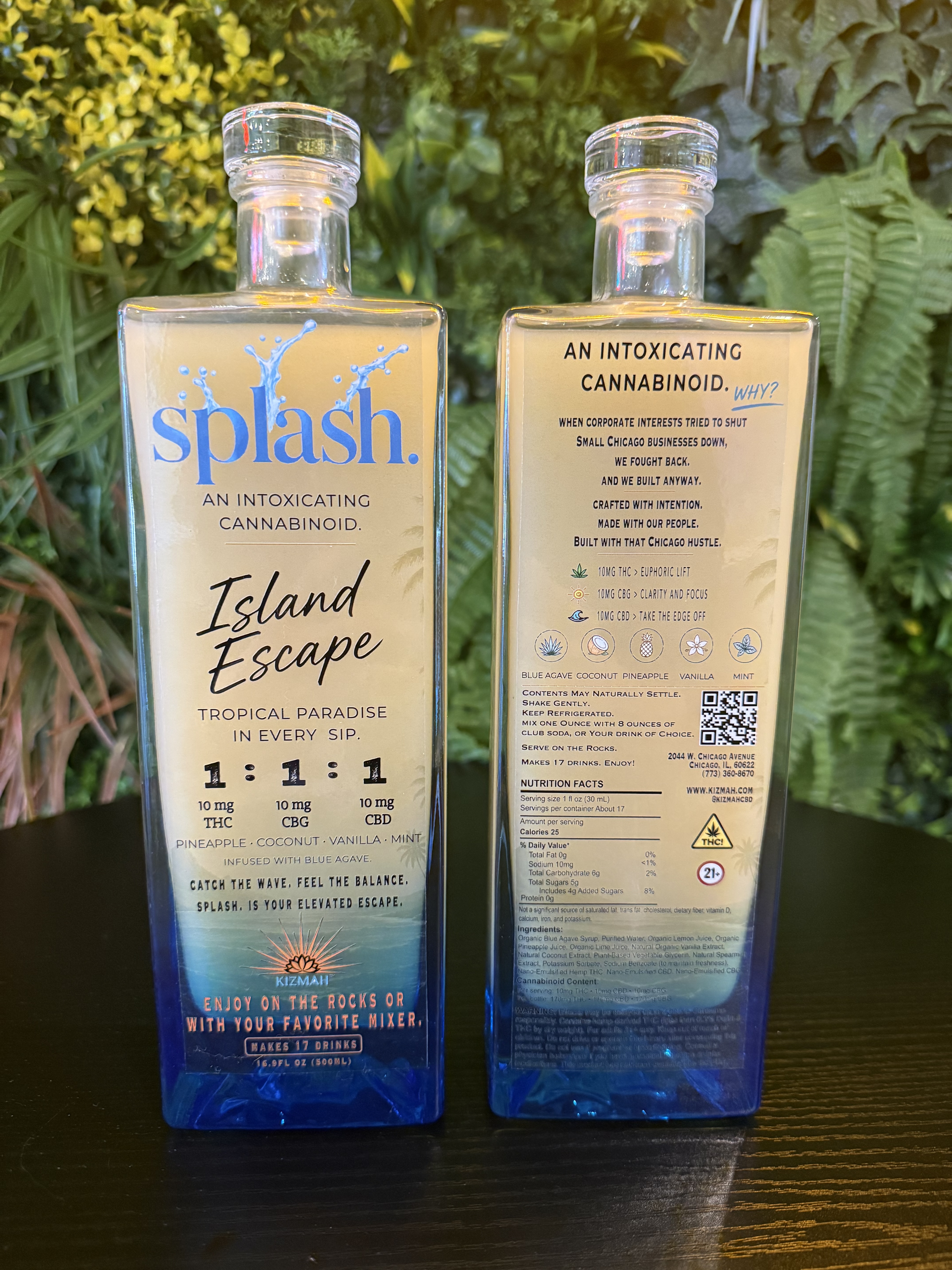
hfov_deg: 56.8
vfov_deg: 71.6
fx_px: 880
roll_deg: -1.2
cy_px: 635
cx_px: 476
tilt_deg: -9.7
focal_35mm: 24
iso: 500
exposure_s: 1/60
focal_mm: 6.76
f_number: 1.78
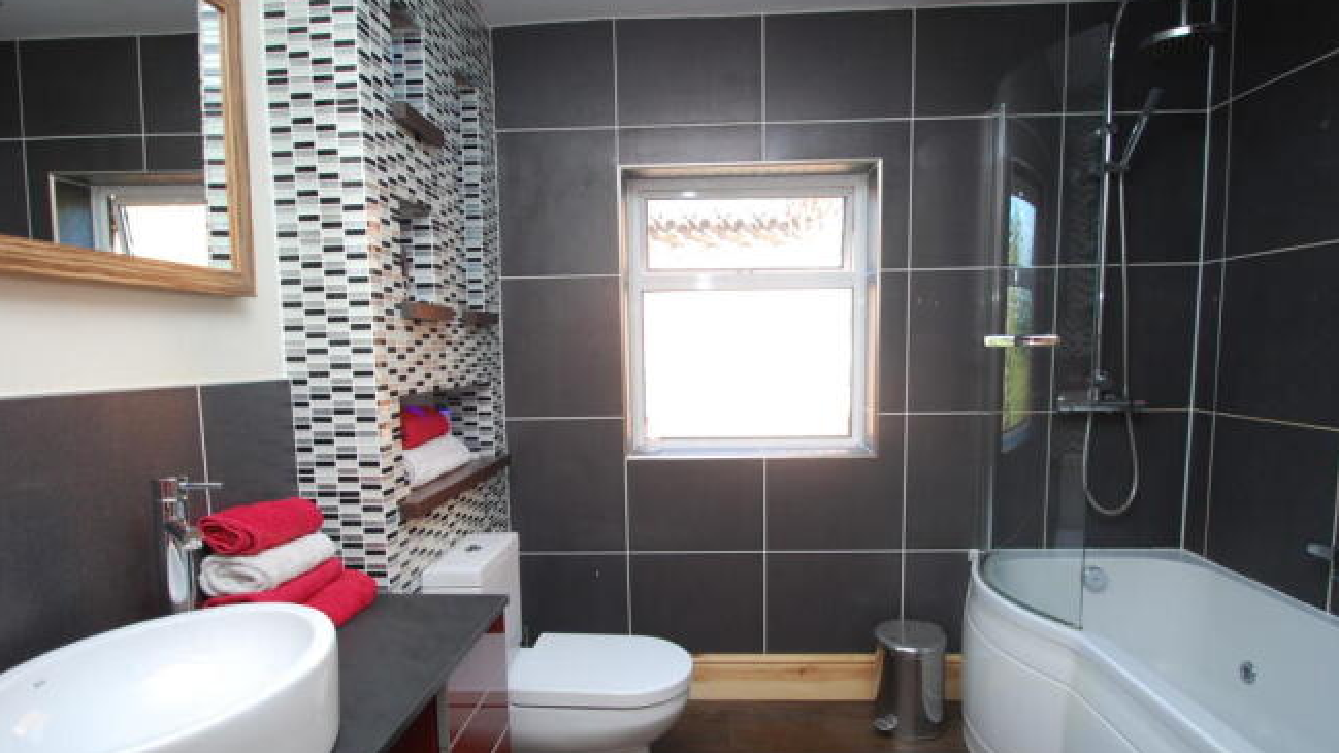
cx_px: 667
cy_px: 422
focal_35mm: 19
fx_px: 675
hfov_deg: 89.6
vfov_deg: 58.2
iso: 200
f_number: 4.5
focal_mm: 12
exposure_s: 1/80
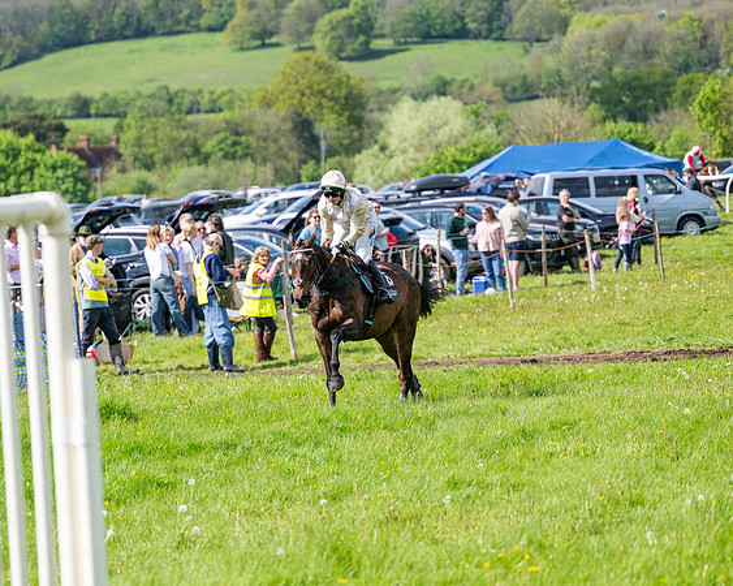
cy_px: 293
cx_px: 348
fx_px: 4032
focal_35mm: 186
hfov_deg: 10.4
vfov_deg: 8.3
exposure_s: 1/2500
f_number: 4
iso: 400
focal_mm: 165
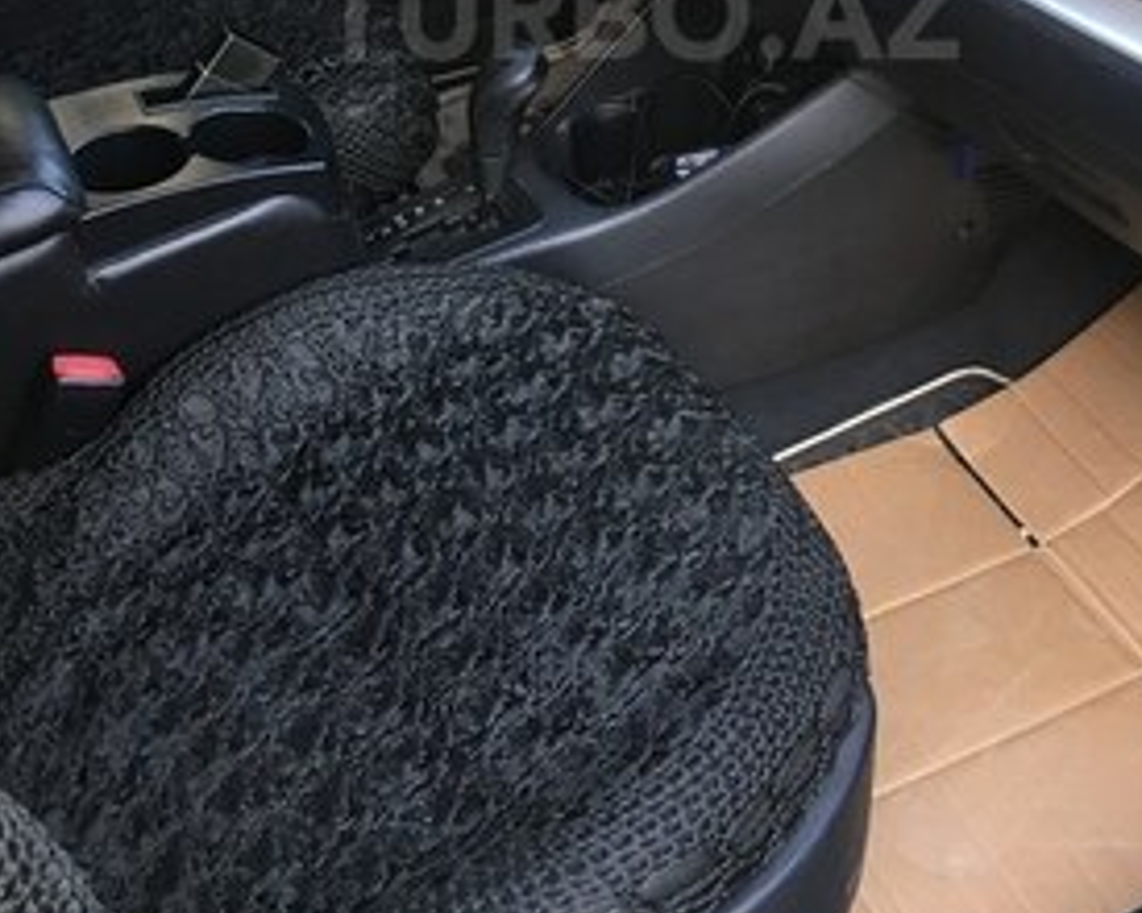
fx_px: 1724
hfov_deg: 36.6
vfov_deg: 28.0
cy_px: 12
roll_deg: -0.9
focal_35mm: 51
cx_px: 640
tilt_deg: -32.4
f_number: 2.2
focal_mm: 4.15
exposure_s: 1/33
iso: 32
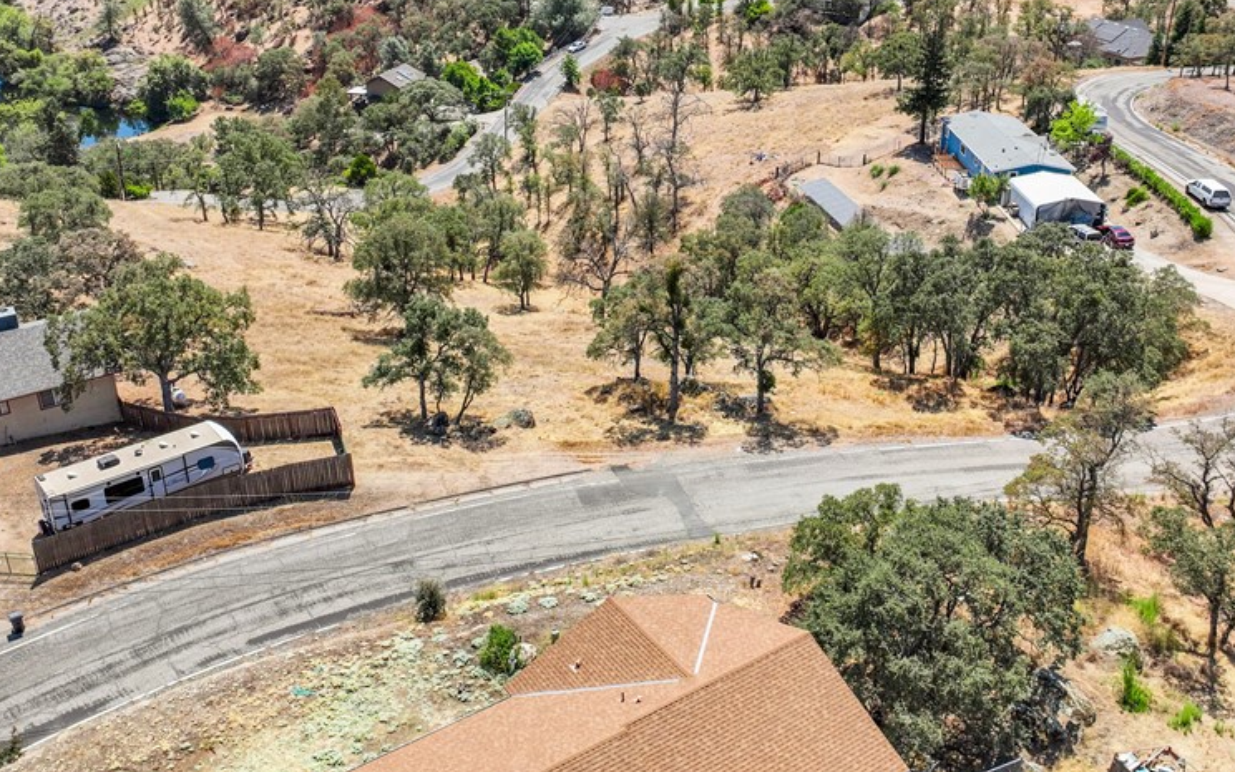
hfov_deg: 55.3
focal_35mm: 35
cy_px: 318
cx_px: 646
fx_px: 1178
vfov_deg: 36.2
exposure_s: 1/2000
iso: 150
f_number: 3.2
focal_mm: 12.29
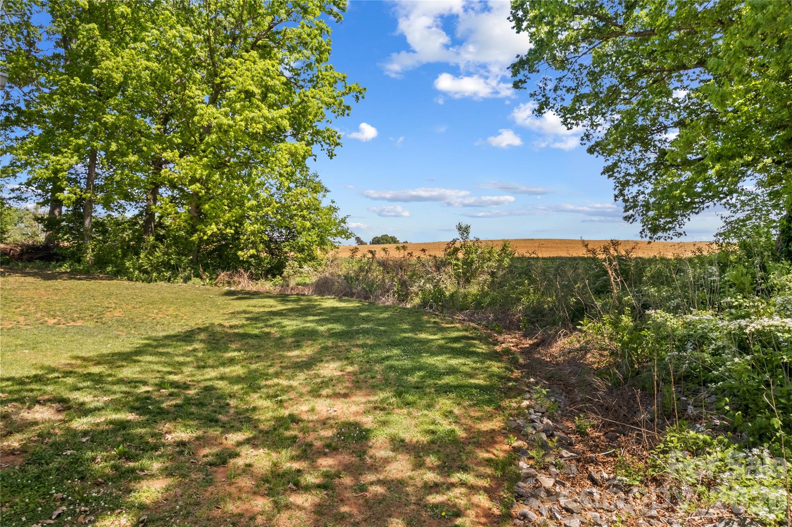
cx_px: 396
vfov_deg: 57.2
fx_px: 484
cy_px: 264
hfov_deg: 78.6
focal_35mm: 22
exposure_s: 1/640
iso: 110
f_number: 2.8
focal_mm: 8.38
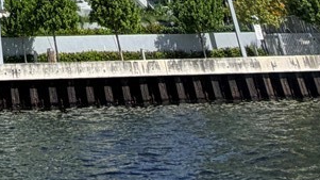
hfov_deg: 22.8
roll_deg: +0.9
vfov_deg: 9.0
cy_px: -476
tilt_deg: +38.7
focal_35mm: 81
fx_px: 687
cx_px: -116
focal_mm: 2.22
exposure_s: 1/928
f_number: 2.2
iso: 20
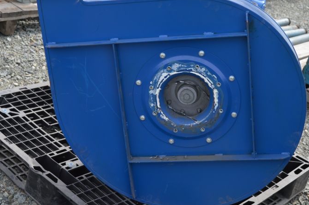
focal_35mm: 72
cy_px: 72
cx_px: 149
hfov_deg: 28.1
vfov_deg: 18.8
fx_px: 617
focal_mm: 32
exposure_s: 1/160
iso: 100
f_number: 6.3
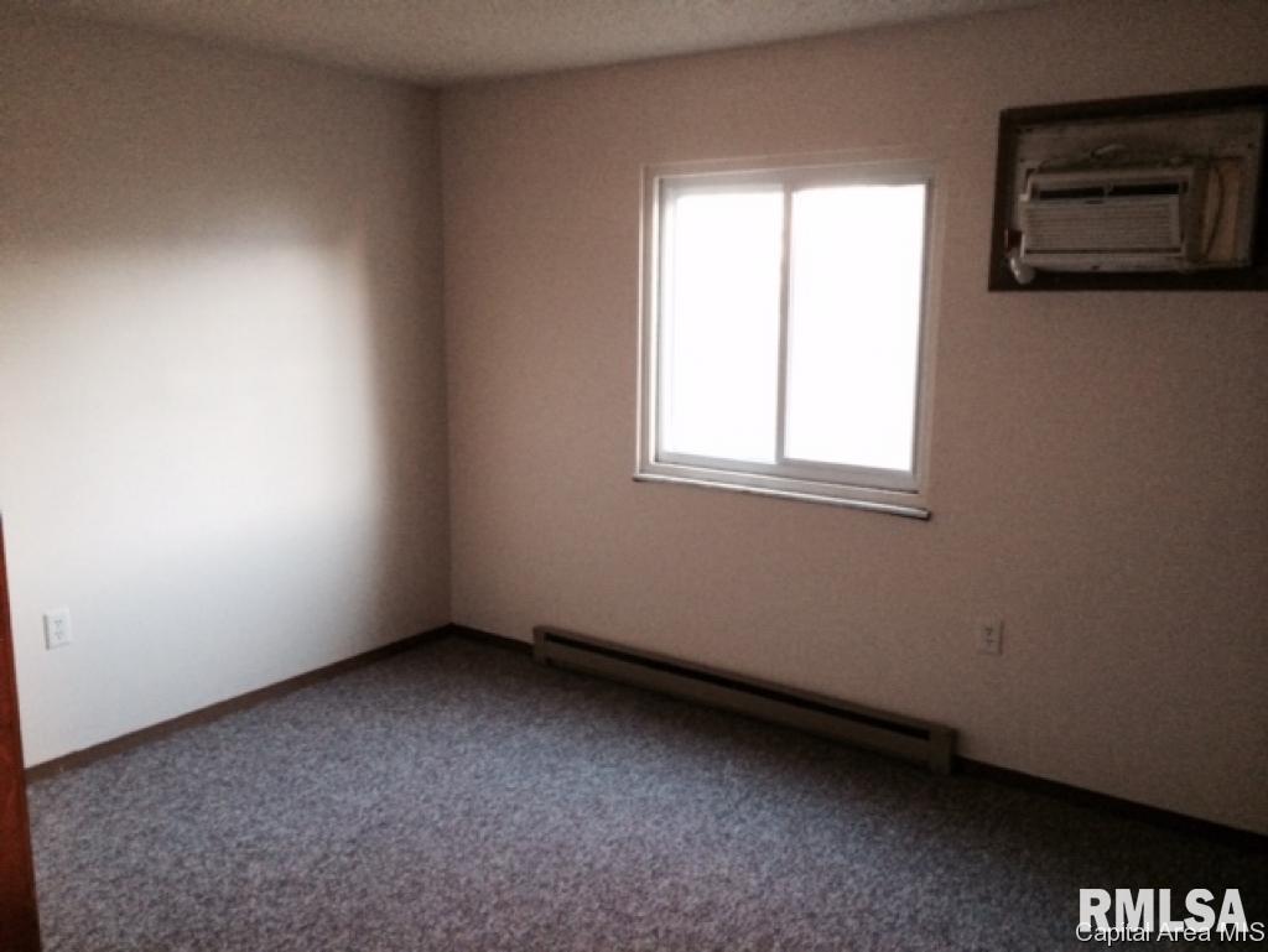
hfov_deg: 59.9
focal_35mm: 30
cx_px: 634
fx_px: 1099
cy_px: 476
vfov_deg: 46.8
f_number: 2.2
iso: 320
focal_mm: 4.12
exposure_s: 1/15
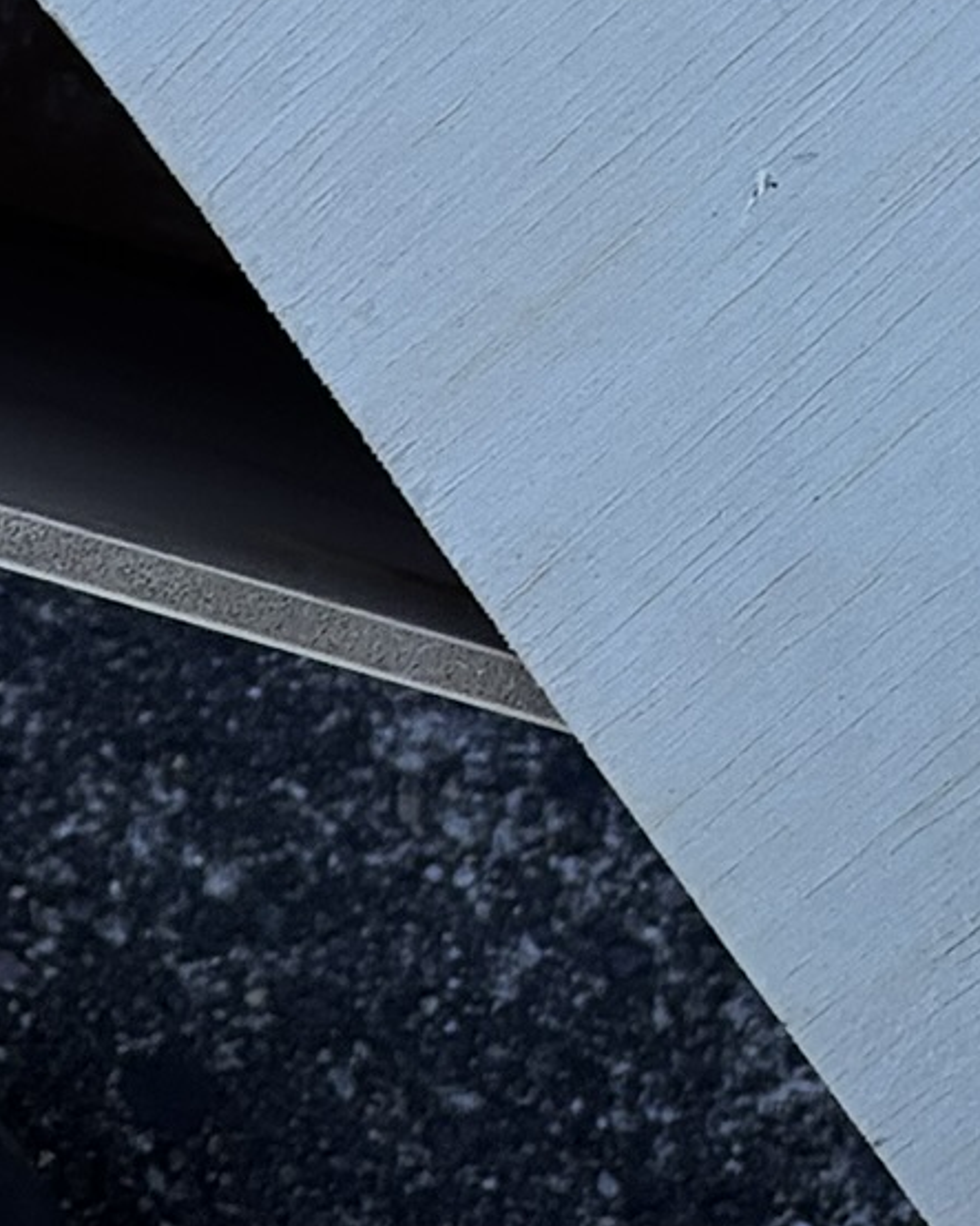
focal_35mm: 278
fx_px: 10082
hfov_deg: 5.5
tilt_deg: -83.2
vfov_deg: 6.8
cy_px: -1033
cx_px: 1606
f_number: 2.8
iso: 25
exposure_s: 1/159
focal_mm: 9
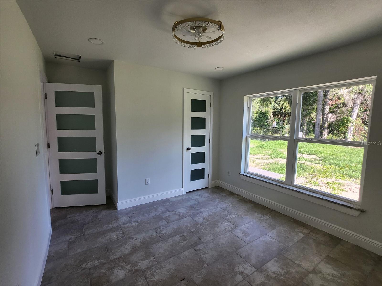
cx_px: 191
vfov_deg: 89.9
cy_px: 143
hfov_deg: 106.2
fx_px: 143
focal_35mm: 13
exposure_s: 1/120
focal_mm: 1.7
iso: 40
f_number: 2.2
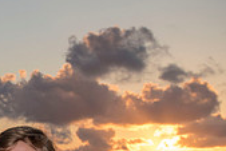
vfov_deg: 10.9
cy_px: 243
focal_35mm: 120
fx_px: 754
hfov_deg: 15.5
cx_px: -132
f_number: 7.1
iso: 500
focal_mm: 35
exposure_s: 1/640
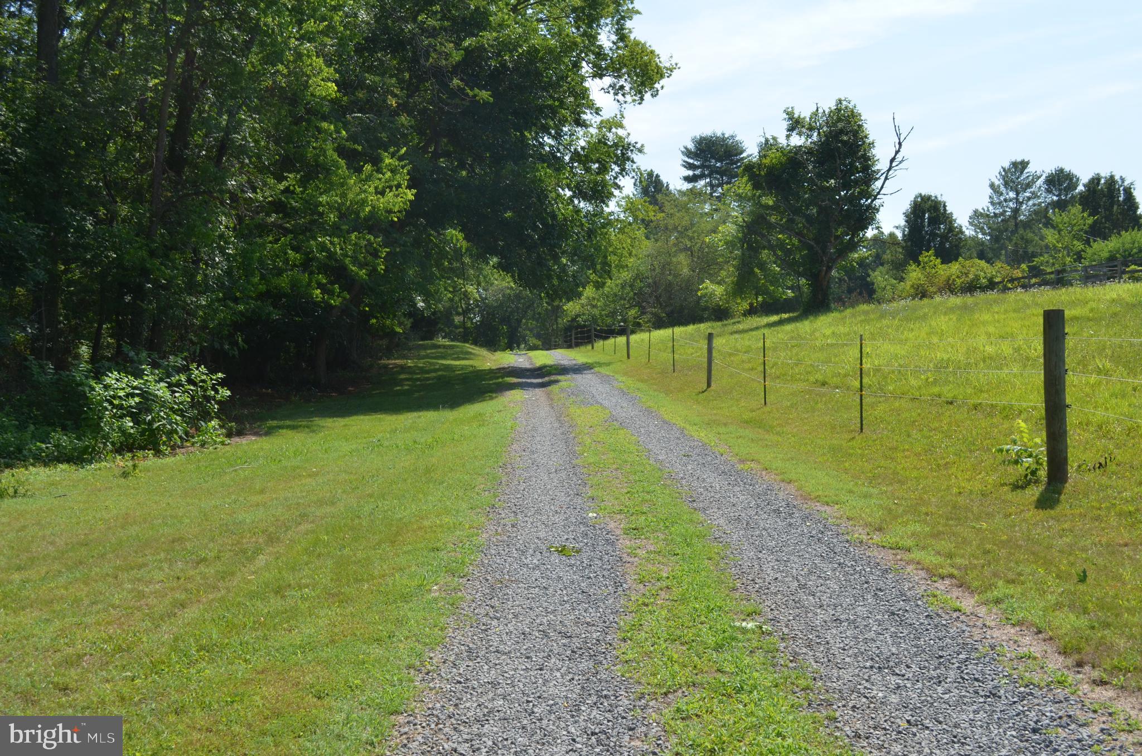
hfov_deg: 49.6
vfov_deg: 34.1
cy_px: 378
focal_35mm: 39
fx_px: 1234
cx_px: 571
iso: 400
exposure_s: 1/800
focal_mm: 26
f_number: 8
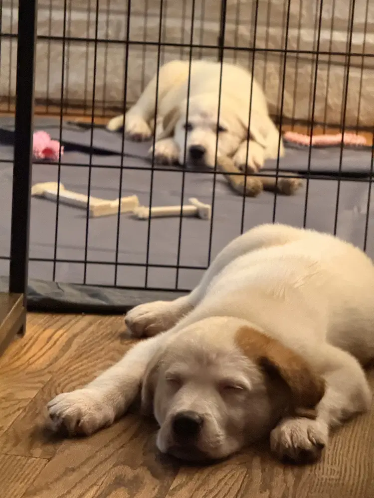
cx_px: 187
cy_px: 249
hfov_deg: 12.3
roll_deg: -3.5
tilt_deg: -12.6
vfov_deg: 16.4
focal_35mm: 120
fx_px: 1729
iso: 1600
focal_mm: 15.66
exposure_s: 1/30
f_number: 2.8
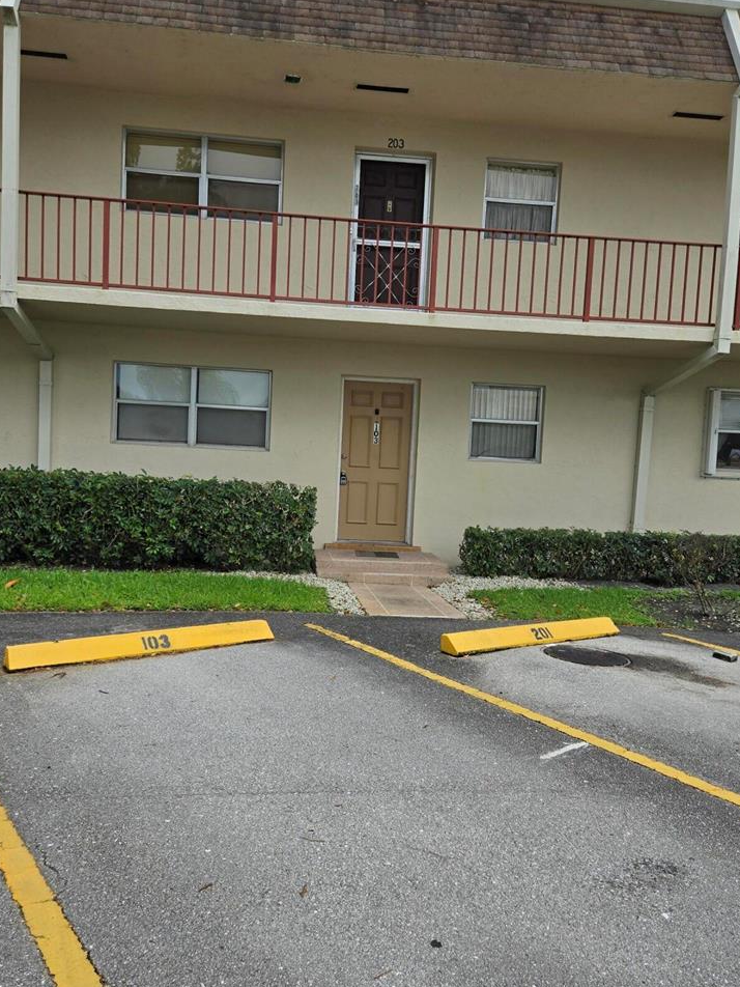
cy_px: 502
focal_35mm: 29
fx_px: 827
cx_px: 343
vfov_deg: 61.7
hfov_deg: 48.2
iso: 25
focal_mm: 5.4
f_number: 1.8
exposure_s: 1/2490
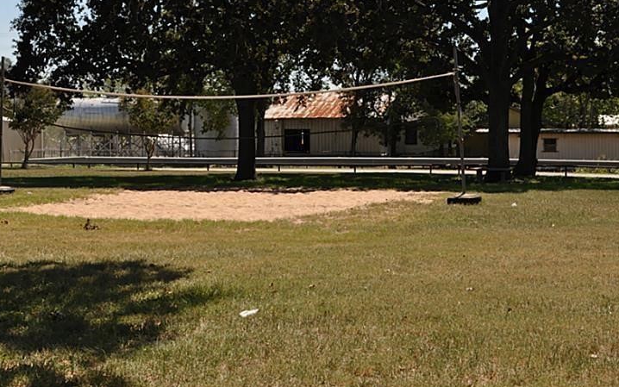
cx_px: 290
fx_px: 1029
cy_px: 140
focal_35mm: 61
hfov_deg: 33.5
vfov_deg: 21.2
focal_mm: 28
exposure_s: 1/320
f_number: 9
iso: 200
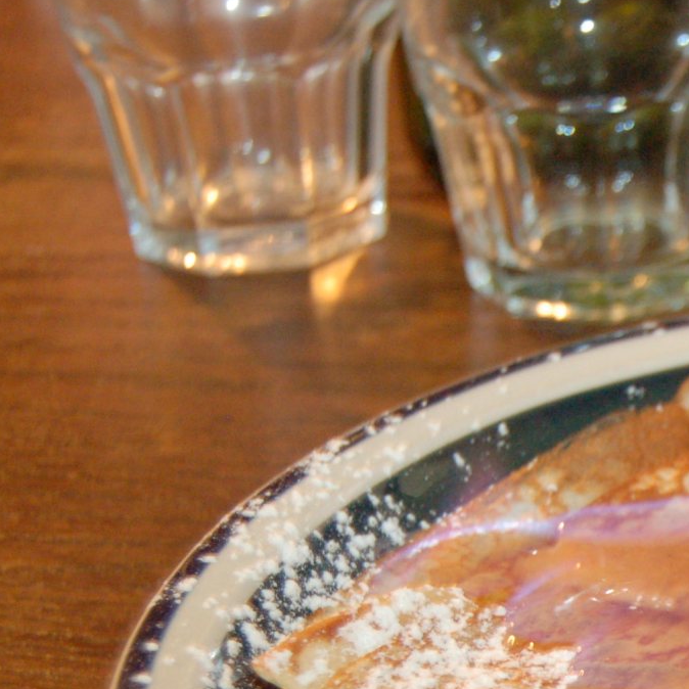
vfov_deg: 14.3
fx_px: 2725
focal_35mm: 121
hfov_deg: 13.7
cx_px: 955
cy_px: 570
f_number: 4.5
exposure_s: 1/6
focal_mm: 32
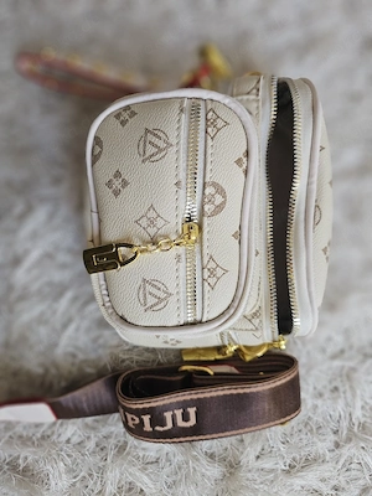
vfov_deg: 73.9
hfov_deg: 58.9
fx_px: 330
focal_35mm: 23
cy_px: 248
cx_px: 186
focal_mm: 6.3
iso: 64
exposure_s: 1/101
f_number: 1.7
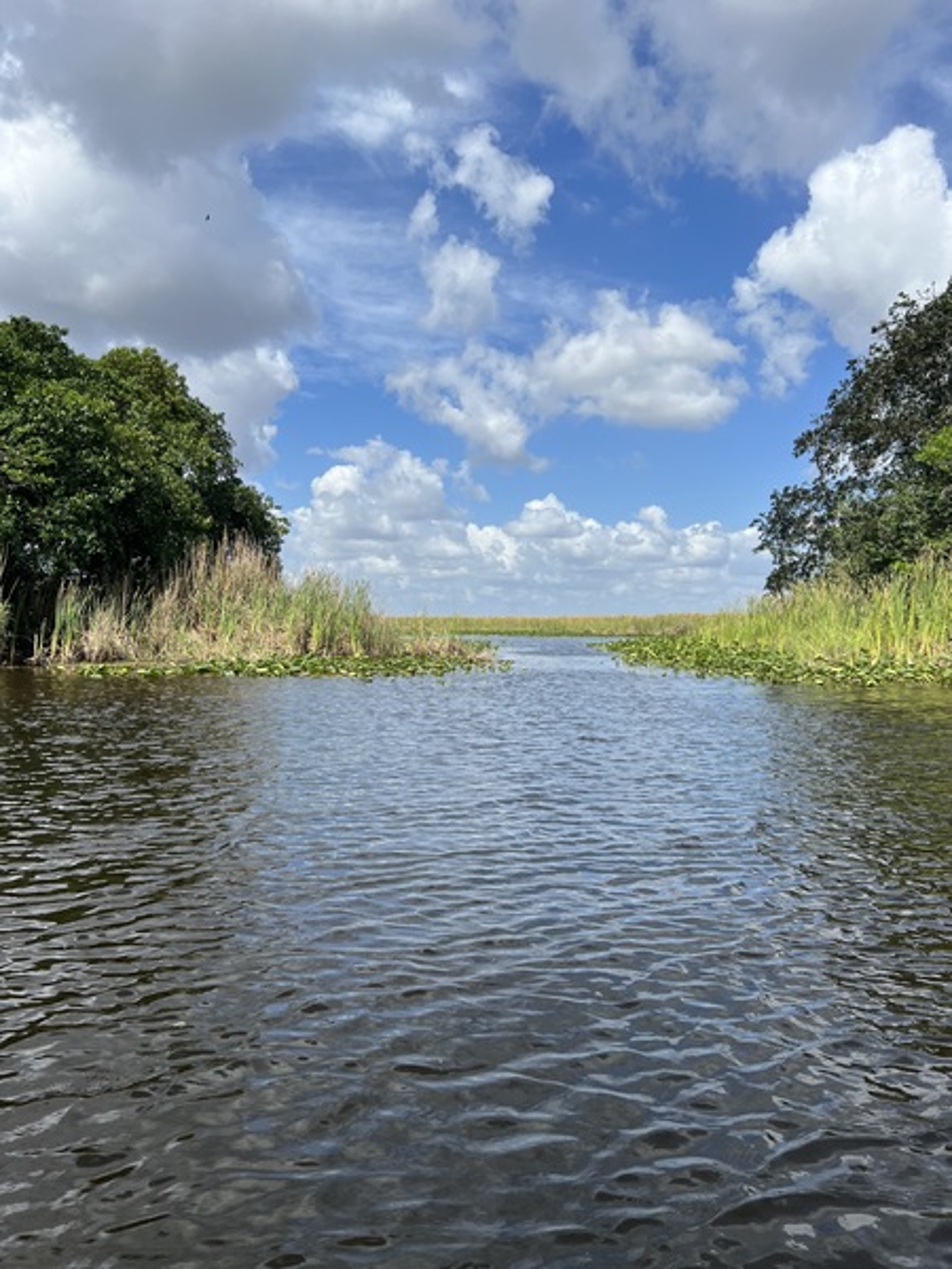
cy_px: 634
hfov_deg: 53.1
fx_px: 953
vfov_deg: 67.3
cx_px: 476
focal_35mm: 26
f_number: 1.5
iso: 50
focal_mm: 5.7
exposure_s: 1/5587
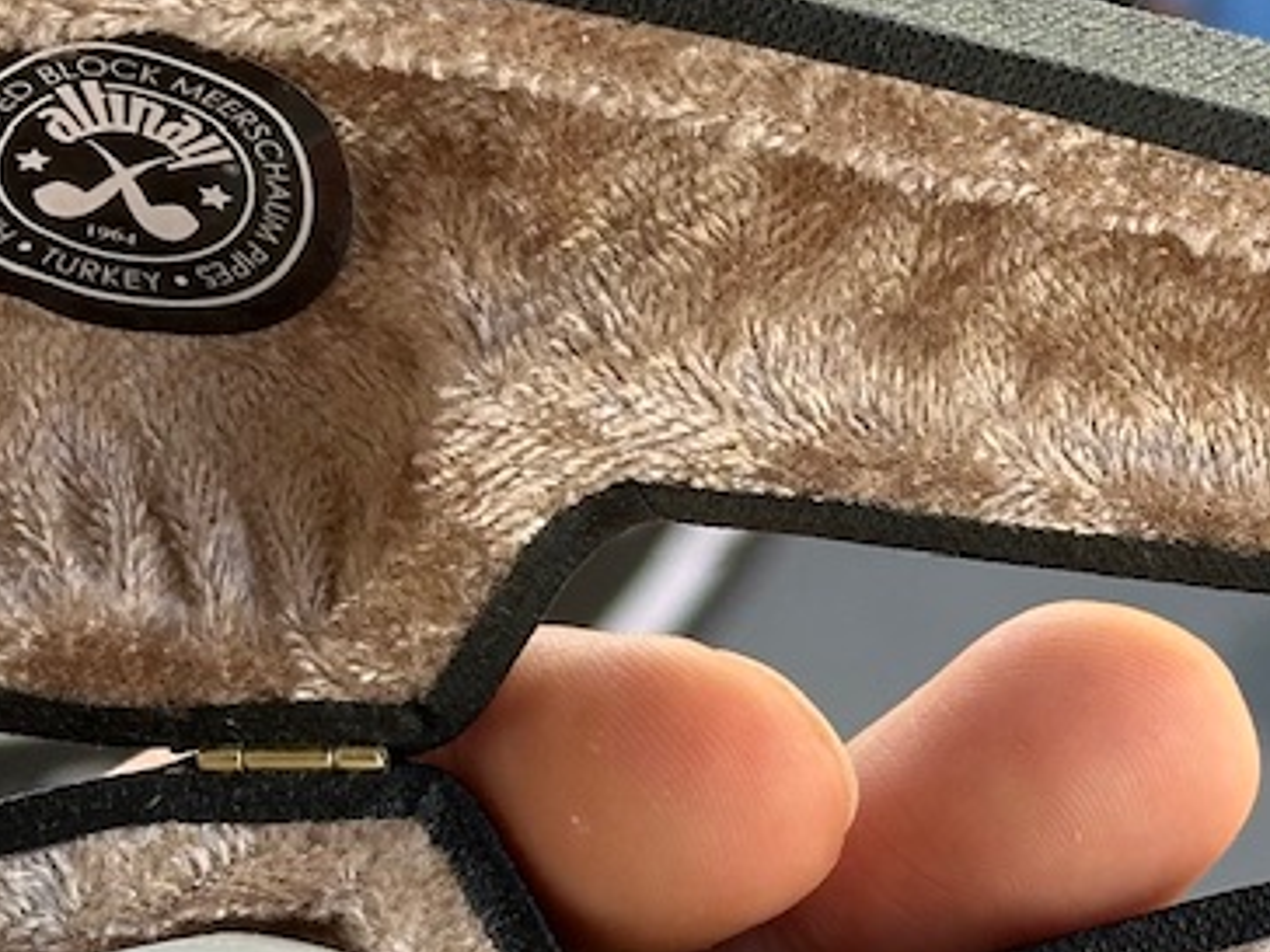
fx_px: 6200
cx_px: 1148
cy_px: 541
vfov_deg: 8.8
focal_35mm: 169
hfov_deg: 11.6
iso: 64
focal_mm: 6.86
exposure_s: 1/259
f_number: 1.78
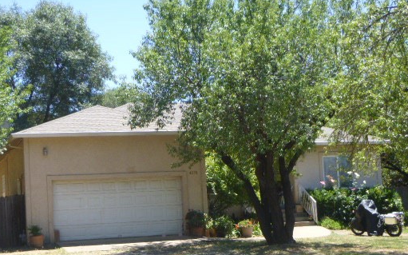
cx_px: 181
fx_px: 856
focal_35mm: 77
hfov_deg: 26.8
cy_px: 171
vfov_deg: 16.9
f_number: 5.1
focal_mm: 10.4
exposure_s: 1/125
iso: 100
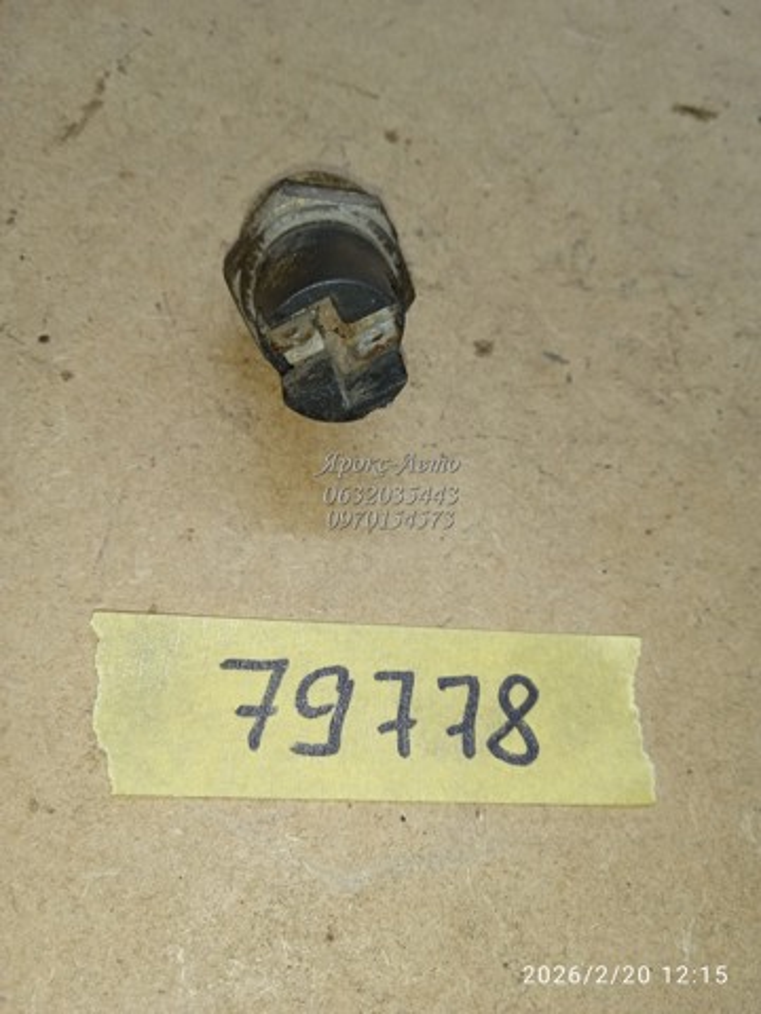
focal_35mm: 28
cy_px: 507
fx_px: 821
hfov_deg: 49.7
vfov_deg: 63.4
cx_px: 380
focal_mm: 3.43
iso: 227
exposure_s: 1/50
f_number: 2.2
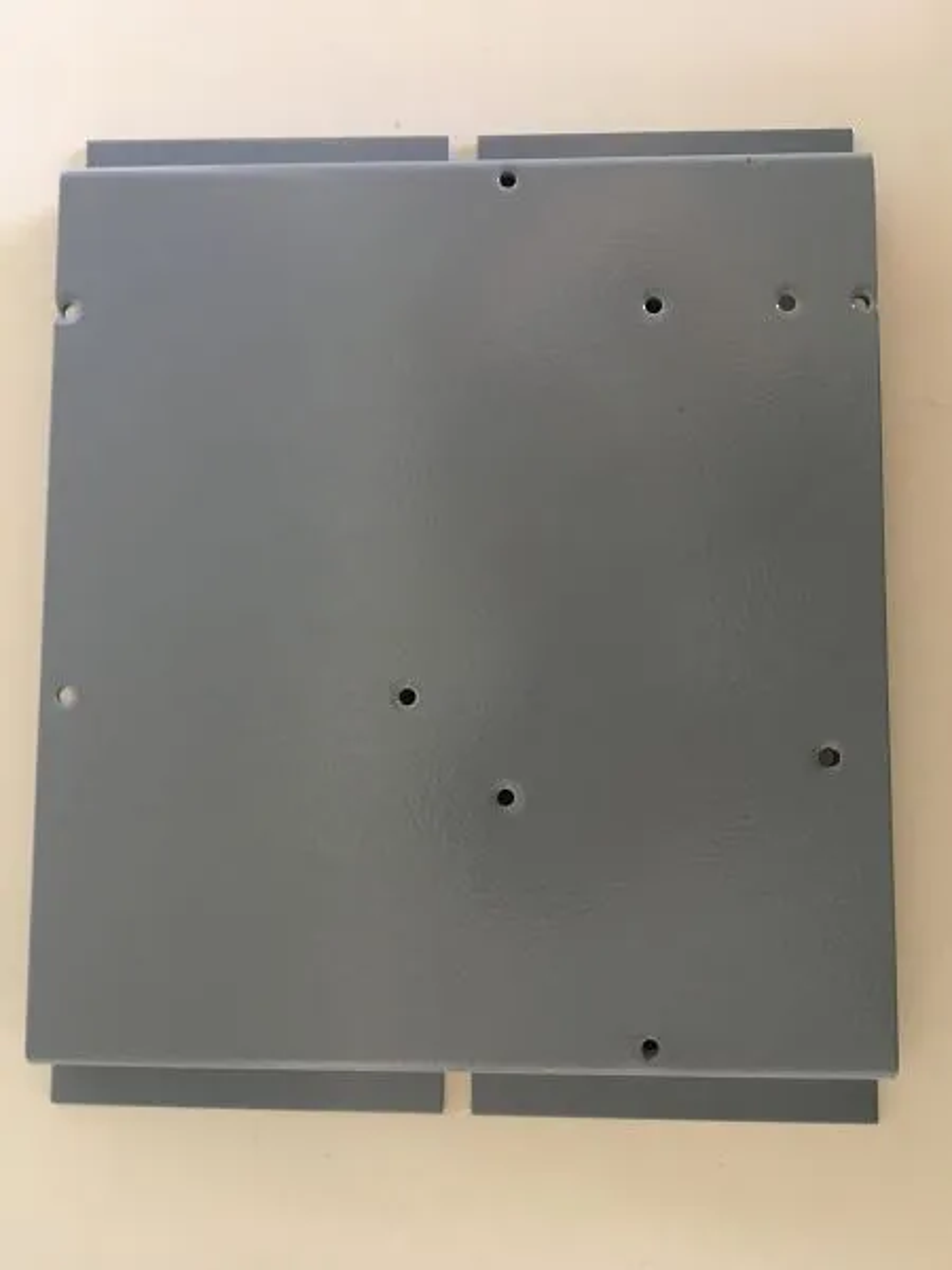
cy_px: 635
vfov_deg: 61.7
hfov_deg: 48.2
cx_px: 476
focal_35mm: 29
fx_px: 1063
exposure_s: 1/33
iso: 64
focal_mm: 4.15
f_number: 2.2
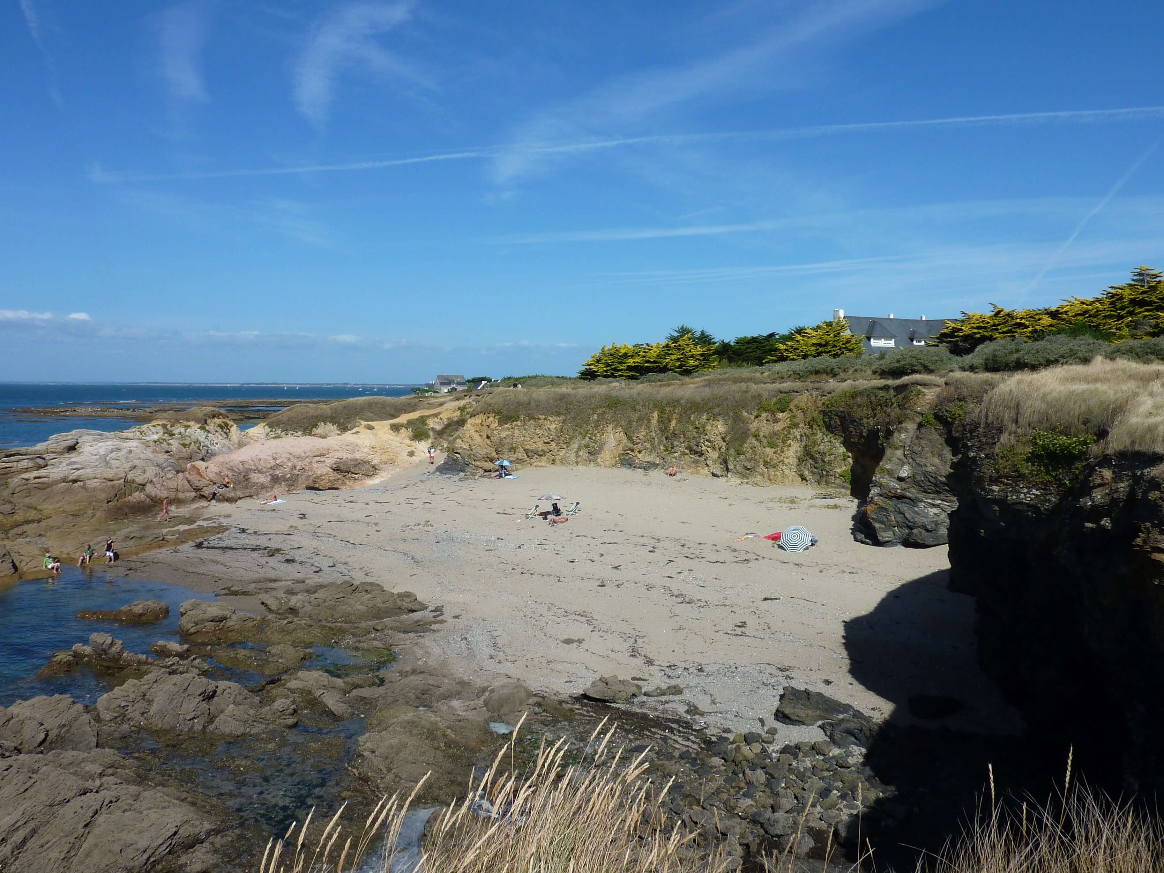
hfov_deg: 69.4
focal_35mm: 25
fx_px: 841
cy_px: 436
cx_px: 582
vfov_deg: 54.9
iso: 80
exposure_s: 1/500
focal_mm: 4.1
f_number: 5.6
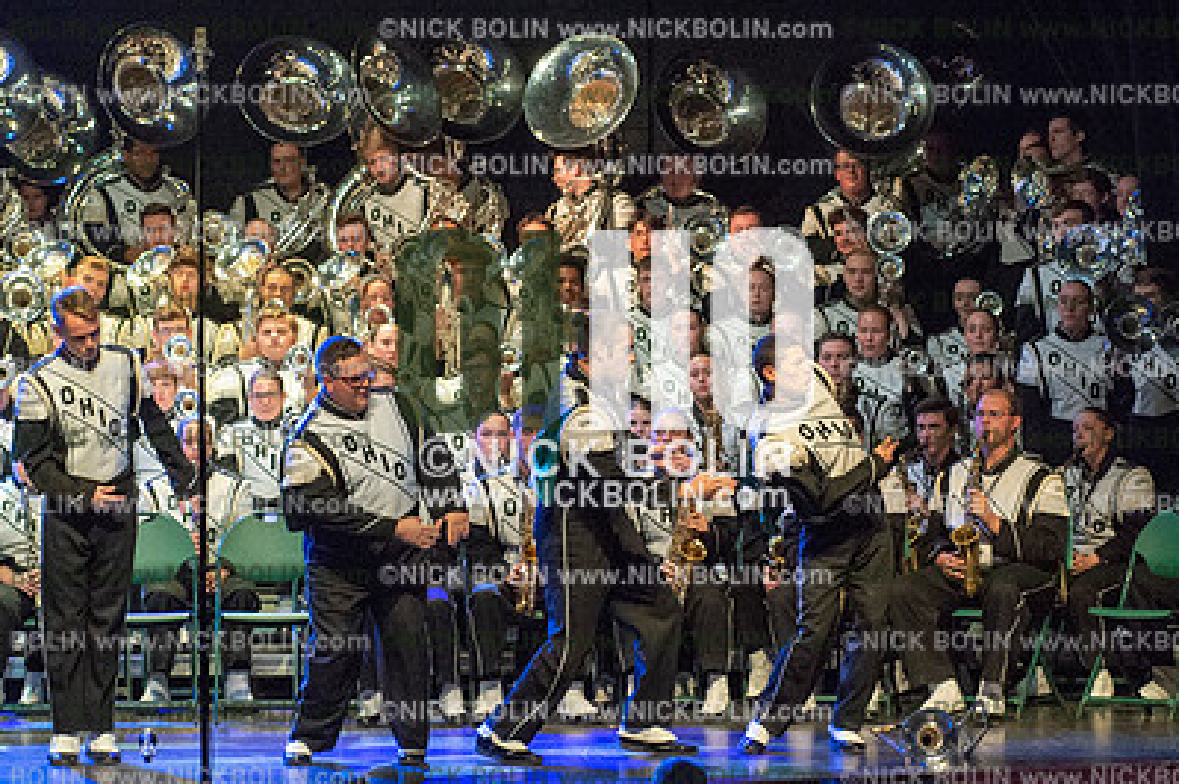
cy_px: 368
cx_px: 604
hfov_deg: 10.1
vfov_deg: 6.8
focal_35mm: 203
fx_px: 6643
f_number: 5.6
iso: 8000
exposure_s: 1/400
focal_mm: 140
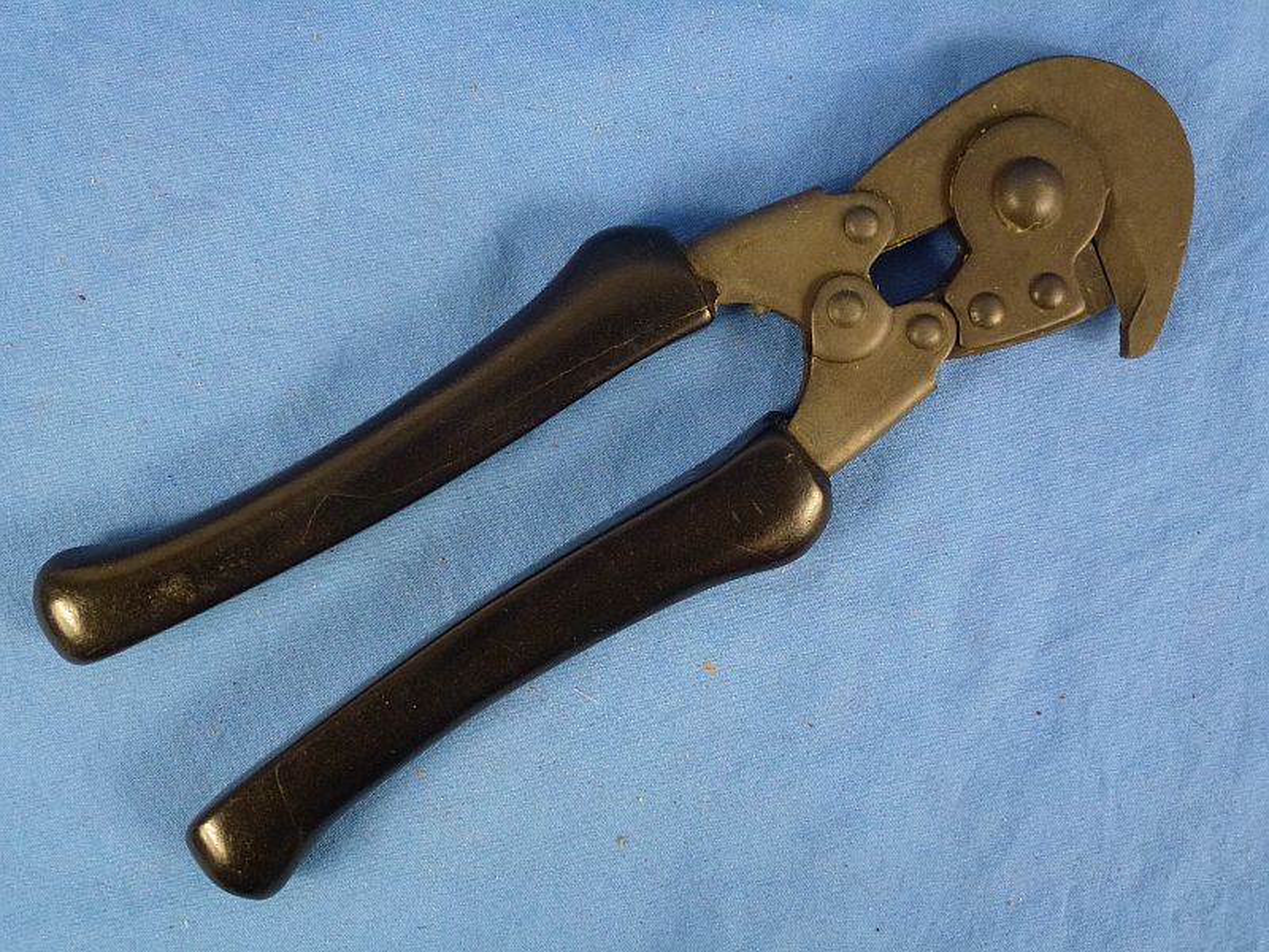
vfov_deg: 37.7
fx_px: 1393
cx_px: 634
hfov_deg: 49.0
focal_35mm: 38
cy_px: 476
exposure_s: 1/80
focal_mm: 6.8
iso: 400
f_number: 3.8
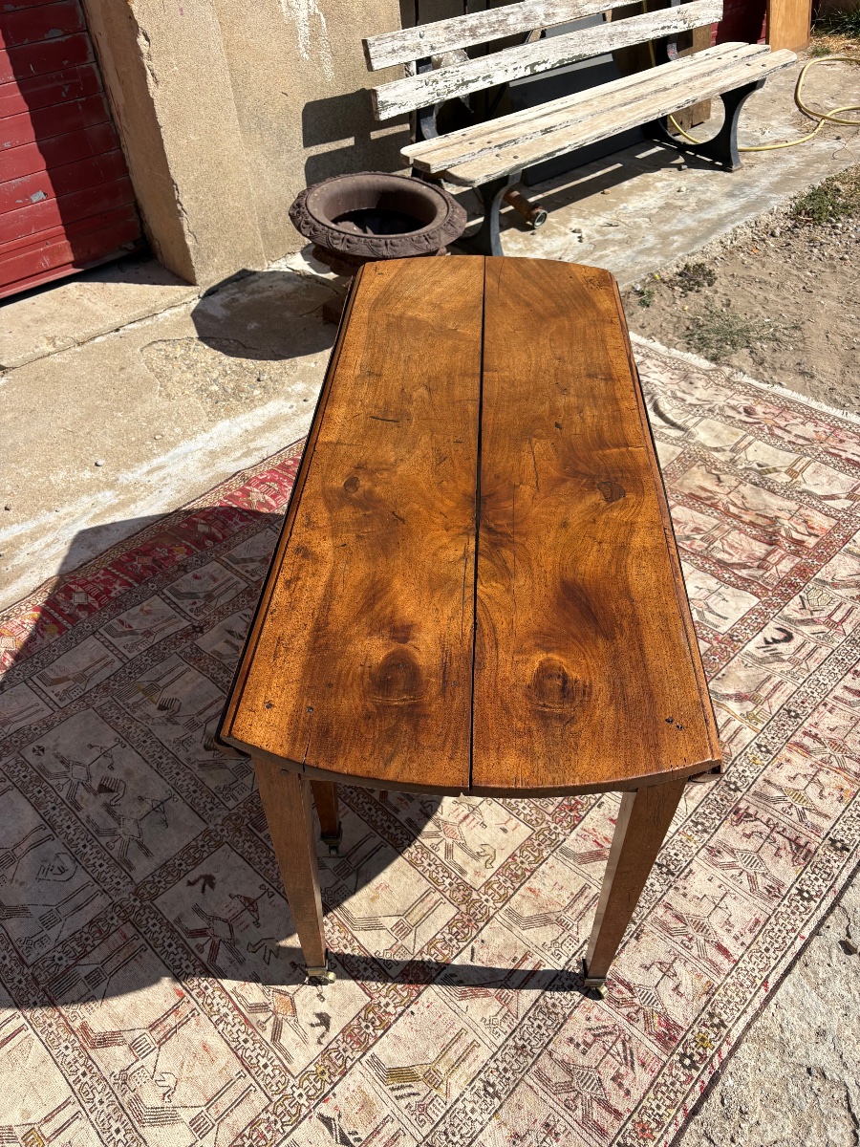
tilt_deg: -41.0
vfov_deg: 67.3
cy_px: 574
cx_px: 430
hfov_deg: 53.1
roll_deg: +4.5
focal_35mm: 26
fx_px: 861
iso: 50
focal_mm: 5.96
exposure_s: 1/3448
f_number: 1.6
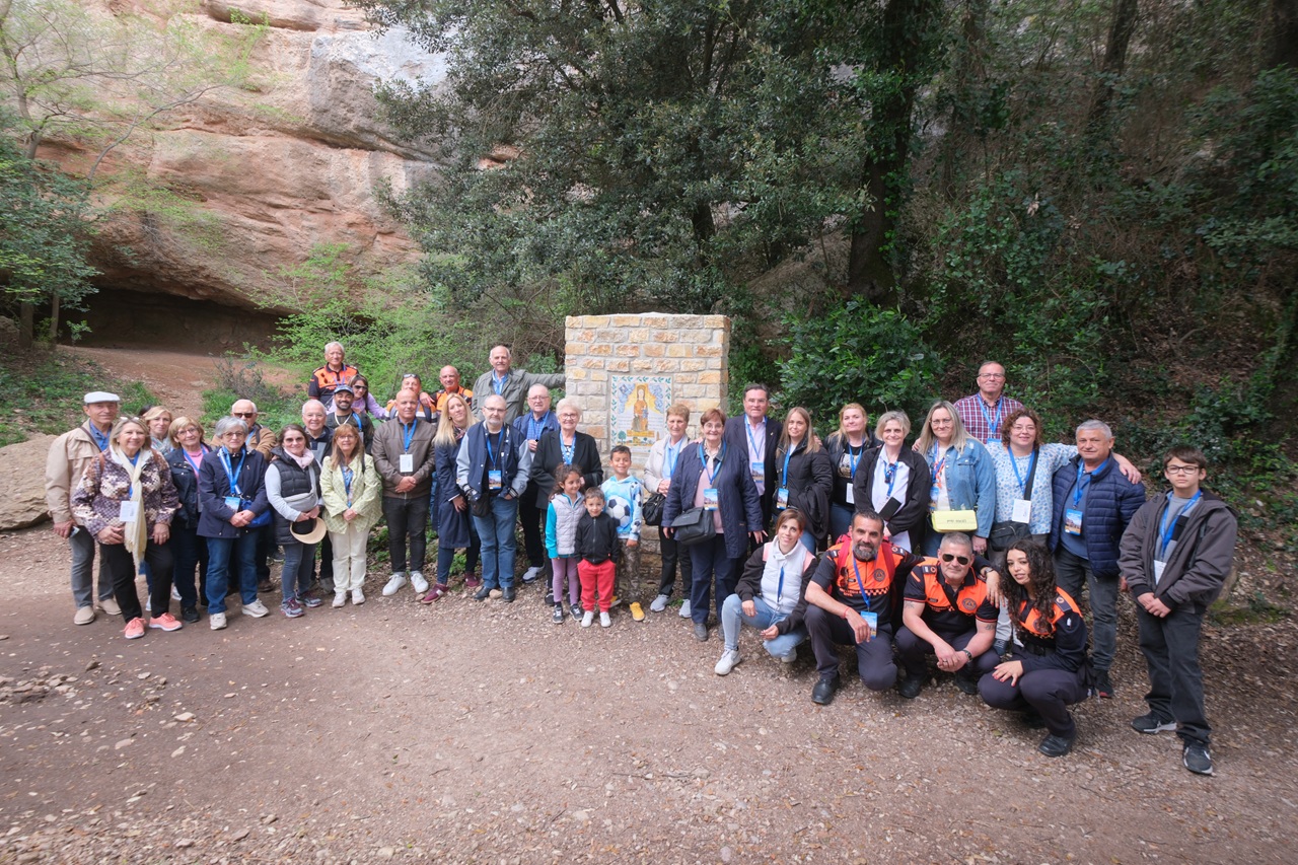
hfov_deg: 93.3
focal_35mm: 17
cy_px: 432
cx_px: 649
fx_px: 613
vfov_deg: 70.4
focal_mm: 11
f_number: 4
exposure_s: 1/125
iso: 250
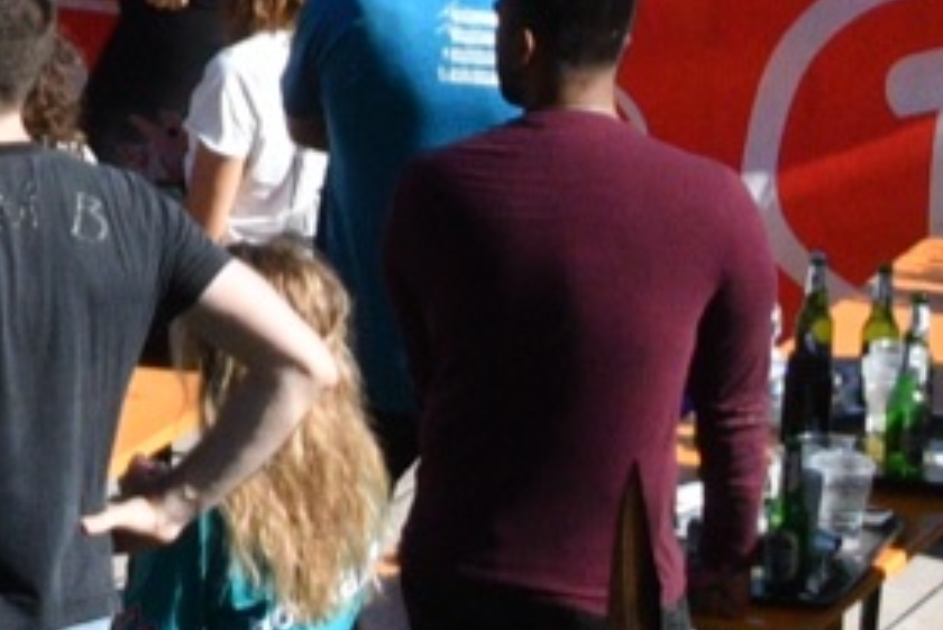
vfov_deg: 5.2
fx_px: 6735
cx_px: -1627
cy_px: -686
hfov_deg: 7.3
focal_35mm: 257
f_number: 16
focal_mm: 24
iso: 1000
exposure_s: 1/640
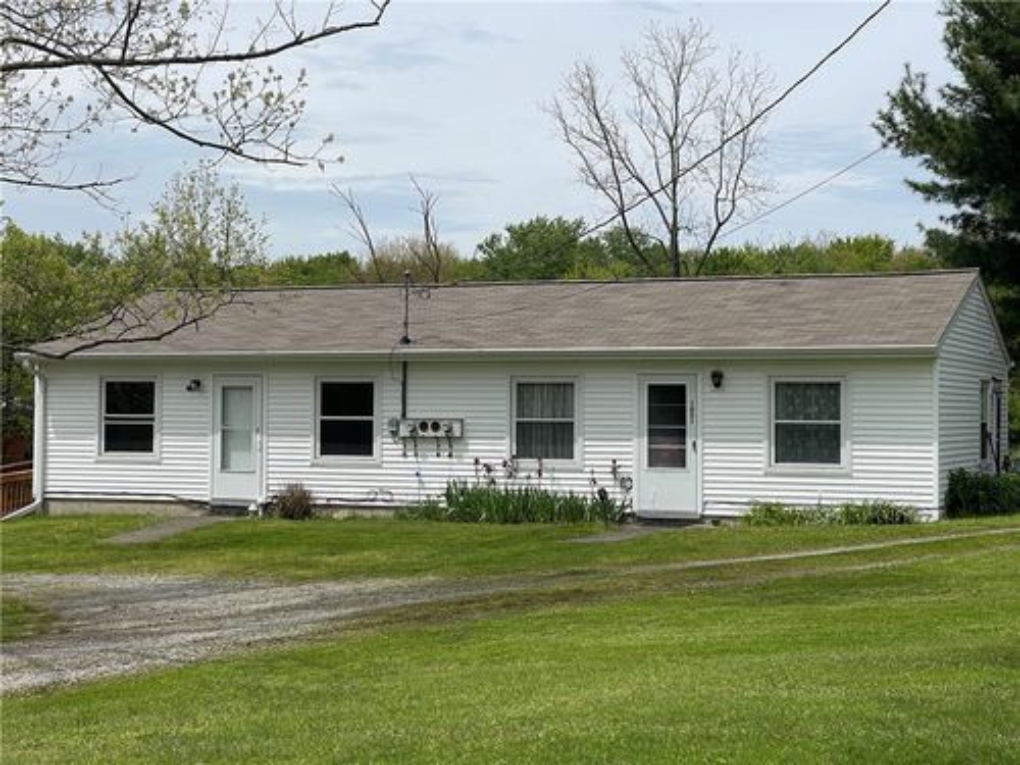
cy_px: 382
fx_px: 1886
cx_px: 510
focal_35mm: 64
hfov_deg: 30.3
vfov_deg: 22.9
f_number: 2.2
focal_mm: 7.5
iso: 20
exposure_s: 1/1946
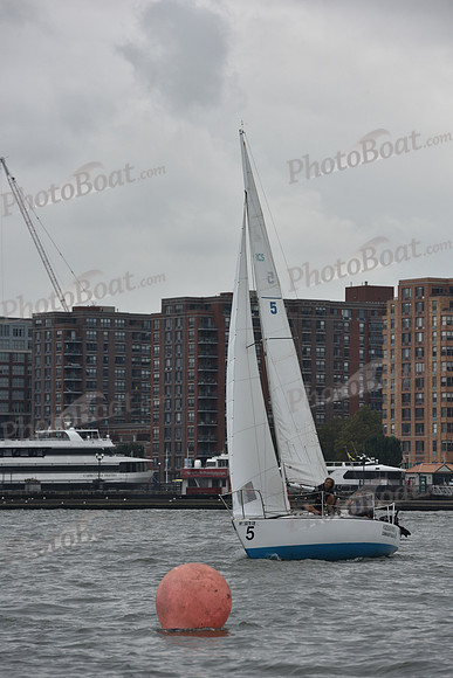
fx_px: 3112
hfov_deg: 8.3
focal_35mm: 165
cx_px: 226
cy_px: 339
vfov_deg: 12.4
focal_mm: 165
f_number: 8
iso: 400
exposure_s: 1/800
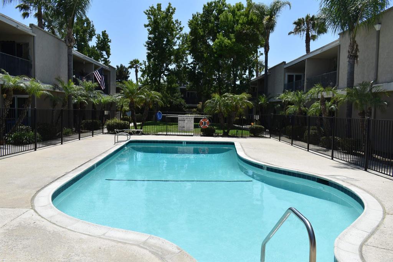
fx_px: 295
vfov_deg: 47.9
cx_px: 196
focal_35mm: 27
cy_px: 131
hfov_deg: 67.4
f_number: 6.3
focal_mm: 18
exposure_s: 1/640
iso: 100
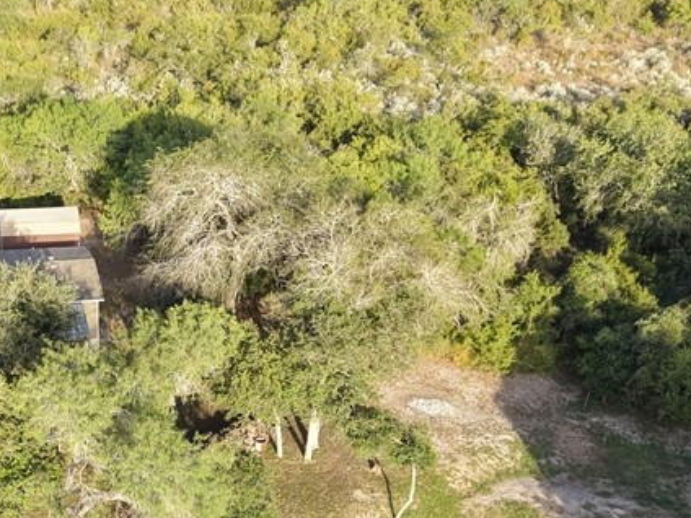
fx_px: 1158
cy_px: 510
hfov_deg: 32.1
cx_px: 112
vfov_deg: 24.2
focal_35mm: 58
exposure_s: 1/1250
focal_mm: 8.67
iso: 200
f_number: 1.8
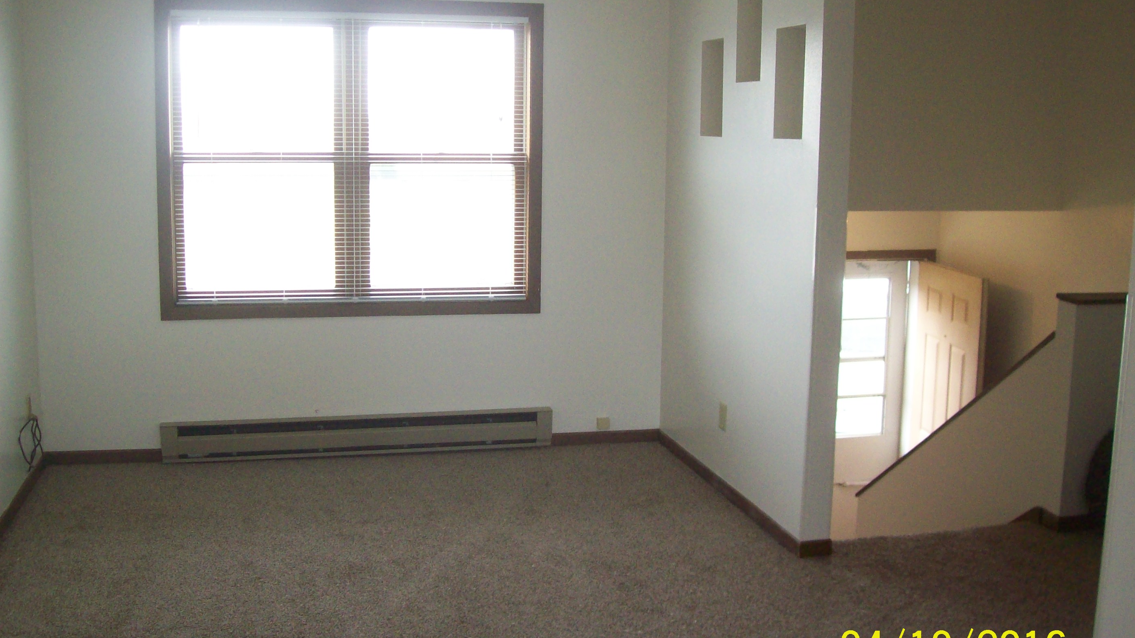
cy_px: 299
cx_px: 570
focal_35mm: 40
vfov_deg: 29.7
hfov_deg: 50.5
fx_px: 1204
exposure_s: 1/106
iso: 200
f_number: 2.7
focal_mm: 6
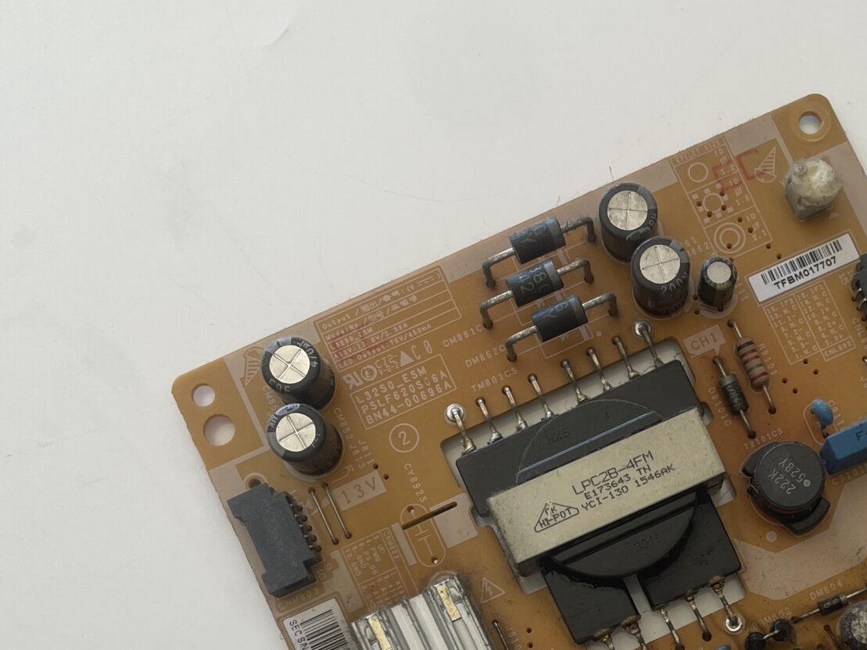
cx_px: 682
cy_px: 673
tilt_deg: -85.0
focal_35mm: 60
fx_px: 1503
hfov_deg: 31.4
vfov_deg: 23.3
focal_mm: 4.2
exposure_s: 1/121
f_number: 1.6
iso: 40
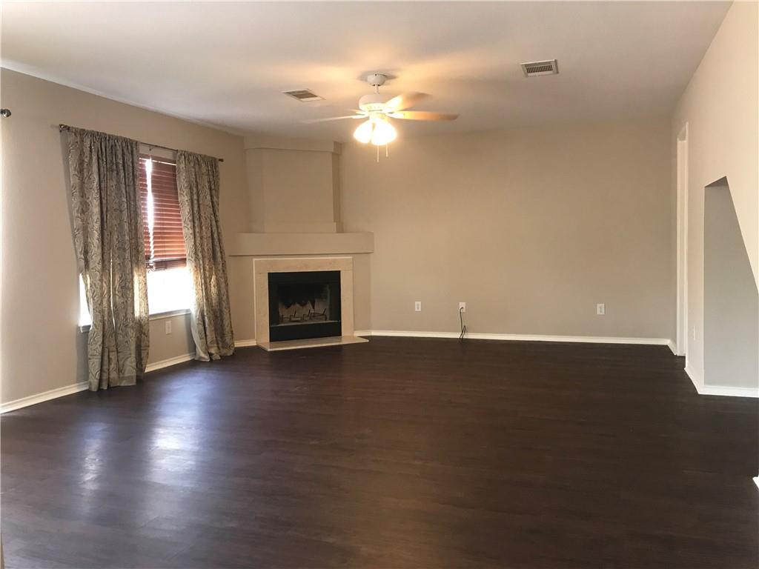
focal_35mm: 28
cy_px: 284
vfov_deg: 49.7
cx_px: 380
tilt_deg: -3.3
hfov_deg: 63.4
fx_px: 614
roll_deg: +2.0
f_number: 1.8
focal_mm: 3.99
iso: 40
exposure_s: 1/20
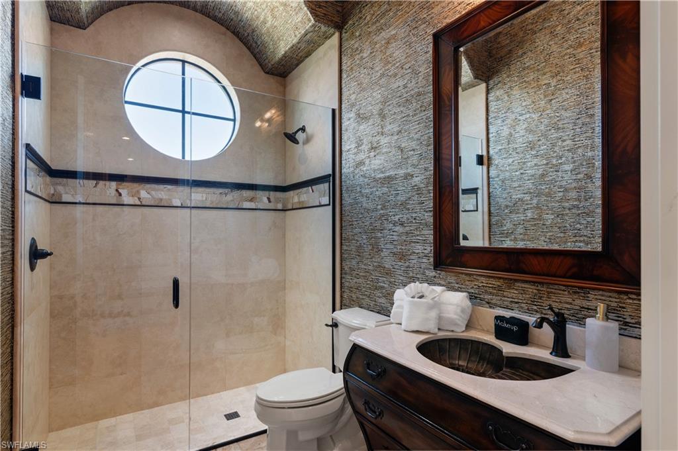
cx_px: 339
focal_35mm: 19
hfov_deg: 87.0
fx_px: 358
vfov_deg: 64.5
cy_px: 226
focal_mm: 19
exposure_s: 1/5
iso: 320
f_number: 10
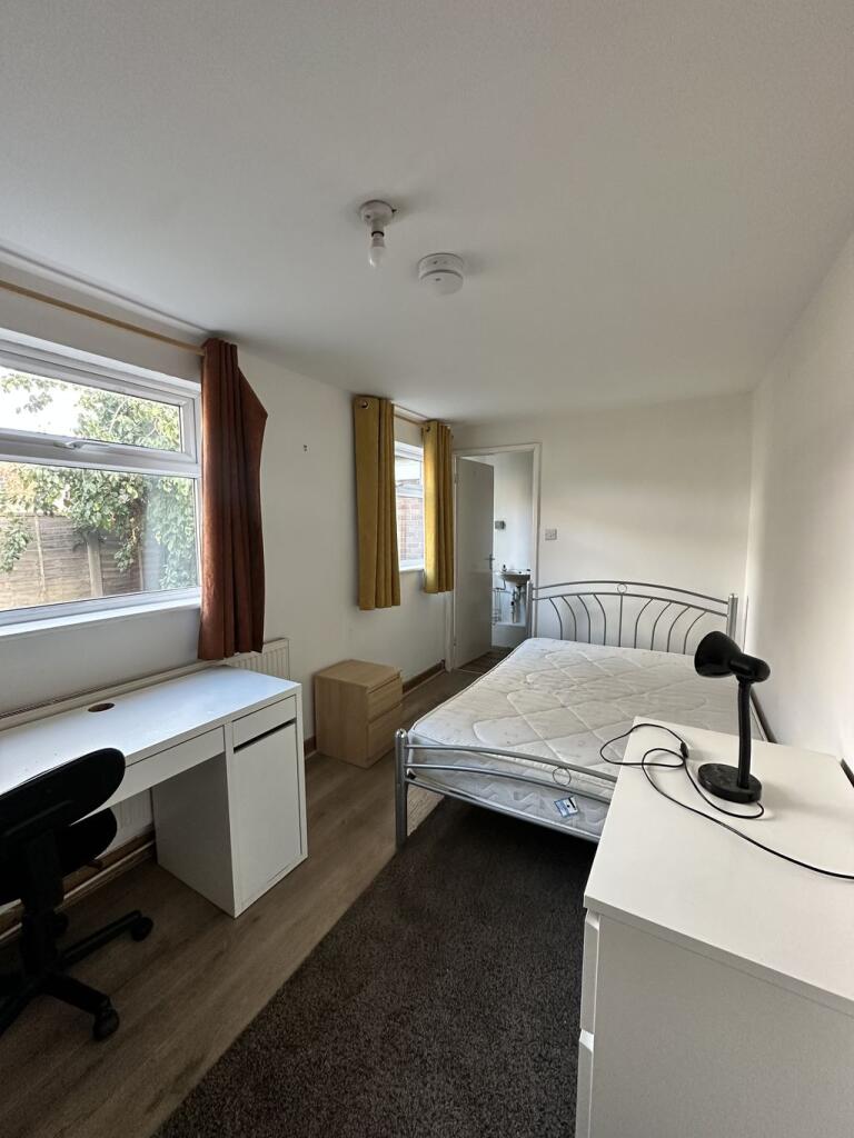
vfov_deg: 102.1
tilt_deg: -6.2
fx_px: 461
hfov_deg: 85.7
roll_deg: -0.6
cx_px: 427
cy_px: 569
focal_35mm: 14
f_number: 2.2
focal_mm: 2.22
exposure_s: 1/99
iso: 320
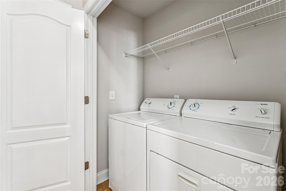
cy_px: 96
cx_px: 143
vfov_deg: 73.7
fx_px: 127
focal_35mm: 16
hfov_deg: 96.7
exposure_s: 1/2
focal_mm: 16
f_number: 9
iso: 100
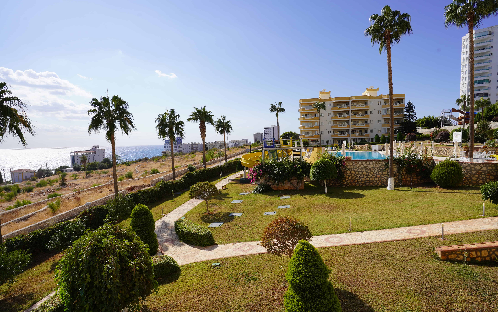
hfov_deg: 88.0
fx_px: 258
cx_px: 256
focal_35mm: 19
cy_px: 164
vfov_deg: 62.2
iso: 100
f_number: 10
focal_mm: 18
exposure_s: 1/200
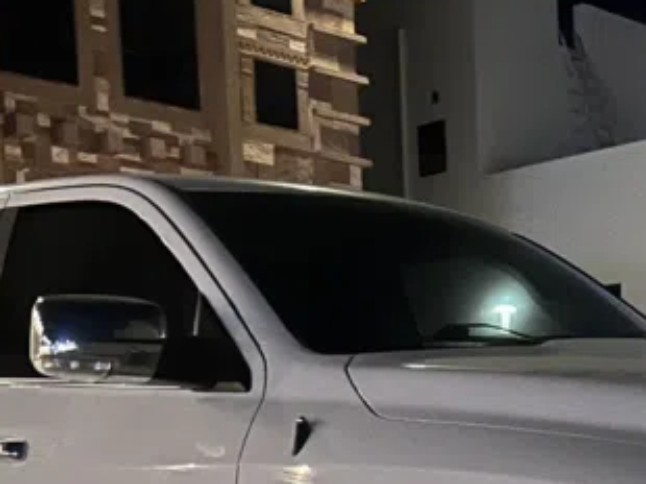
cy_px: 647
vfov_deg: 16.2
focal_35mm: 86
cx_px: 308
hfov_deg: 22.8
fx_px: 1604
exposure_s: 1/9
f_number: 1.5
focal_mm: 5.7
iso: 500
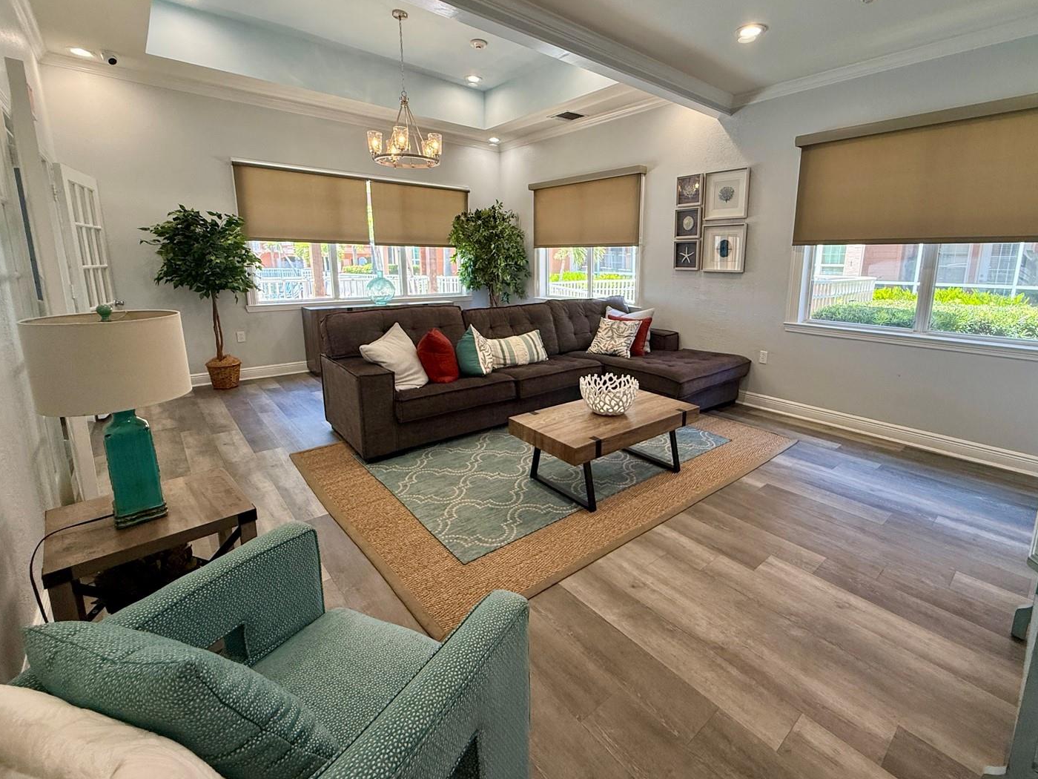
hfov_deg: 94.1
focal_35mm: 16
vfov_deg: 77.8
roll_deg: -0.6
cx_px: 576
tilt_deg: -9.7
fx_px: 480
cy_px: 346
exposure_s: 1/120
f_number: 2.2
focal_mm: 2.22
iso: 200
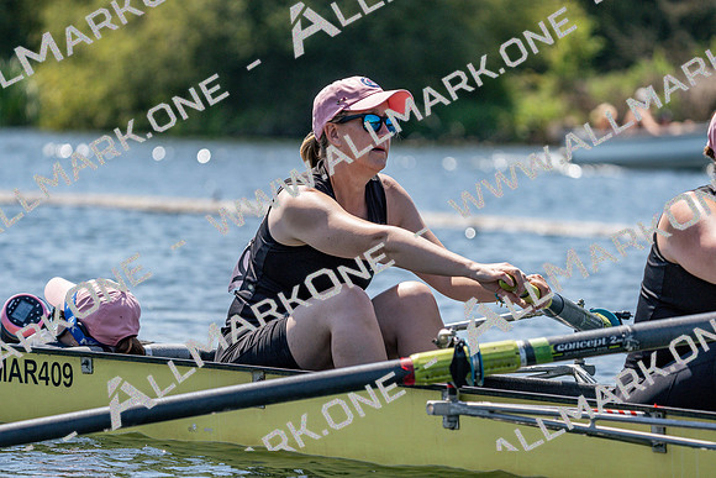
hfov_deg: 7.9
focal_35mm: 259
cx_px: 358
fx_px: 5152
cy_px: 239
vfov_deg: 5.3
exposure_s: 1/2000
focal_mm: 259
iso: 320
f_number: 5.6
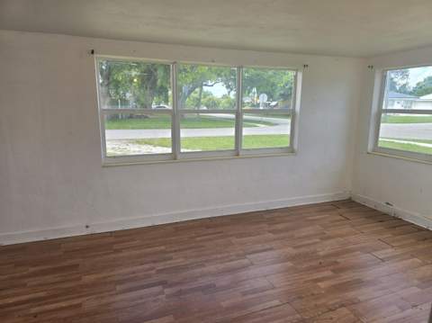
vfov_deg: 58.8
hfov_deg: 74.0
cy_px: 162
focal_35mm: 23
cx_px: 216
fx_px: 287
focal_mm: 6.3
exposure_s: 1/120
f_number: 1.7
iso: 32
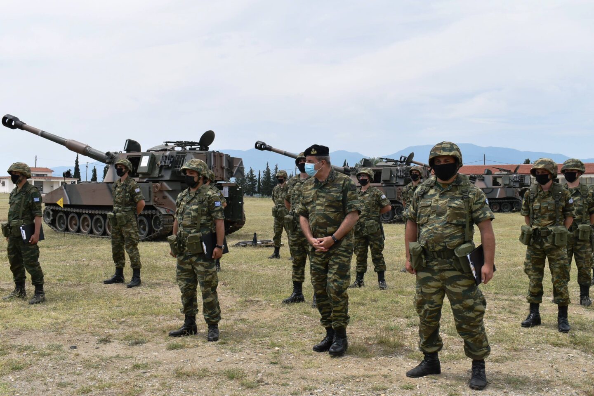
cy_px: 198
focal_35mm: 36
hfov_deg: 53.1
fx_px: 594
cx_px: 297
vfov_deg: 36.9
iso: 400
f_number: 13
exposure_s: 1/640
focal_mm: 24
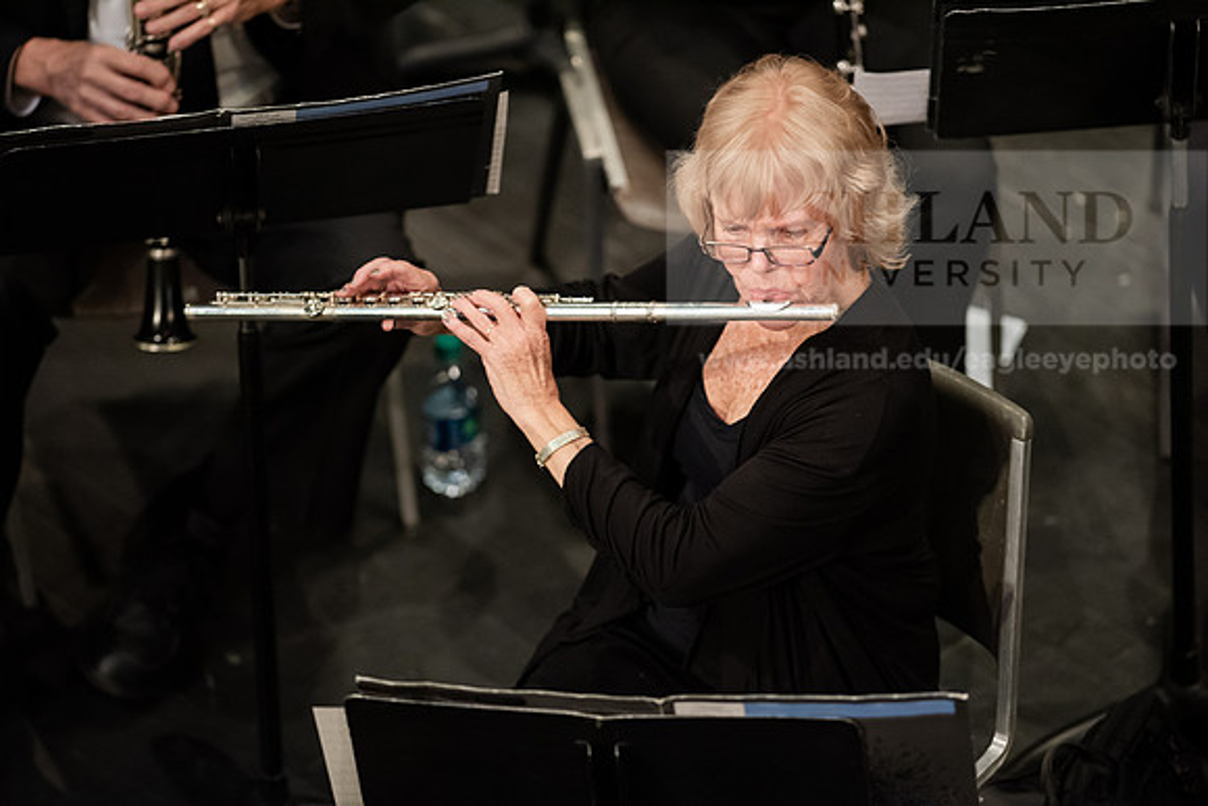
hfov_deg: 6.9
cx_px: 604
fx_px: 10069
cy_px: 403
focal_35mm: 300
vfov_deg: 4.6
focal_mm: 300
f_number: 3.2
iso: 3200
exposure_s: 1/320
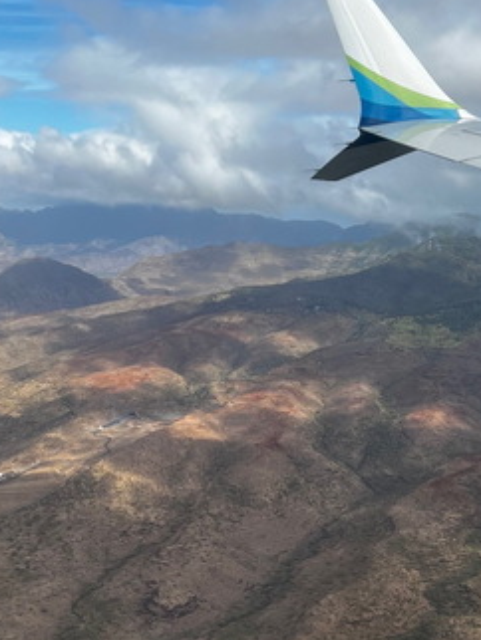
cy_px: 477
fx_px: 1129
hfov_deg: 24.0
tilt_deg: -12.4
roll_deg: -1.7
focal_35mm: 61
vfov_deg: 31.1
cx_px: 172
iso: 50
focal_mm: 5.7
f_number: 1.5
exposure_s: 1/2915
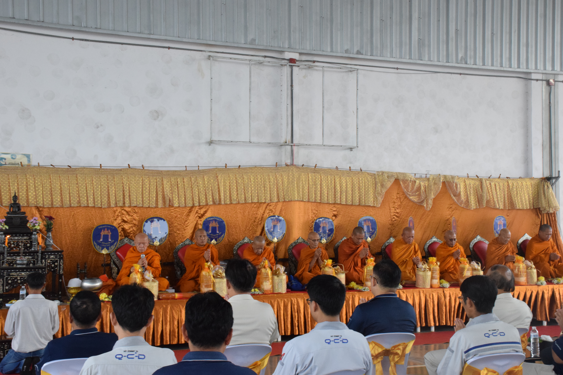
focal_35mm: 52
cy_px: 188
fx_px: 821
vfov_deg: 25.8
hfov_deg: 37.9
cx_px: 282
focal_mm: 35
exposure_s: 1/60
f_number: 22
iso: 2800
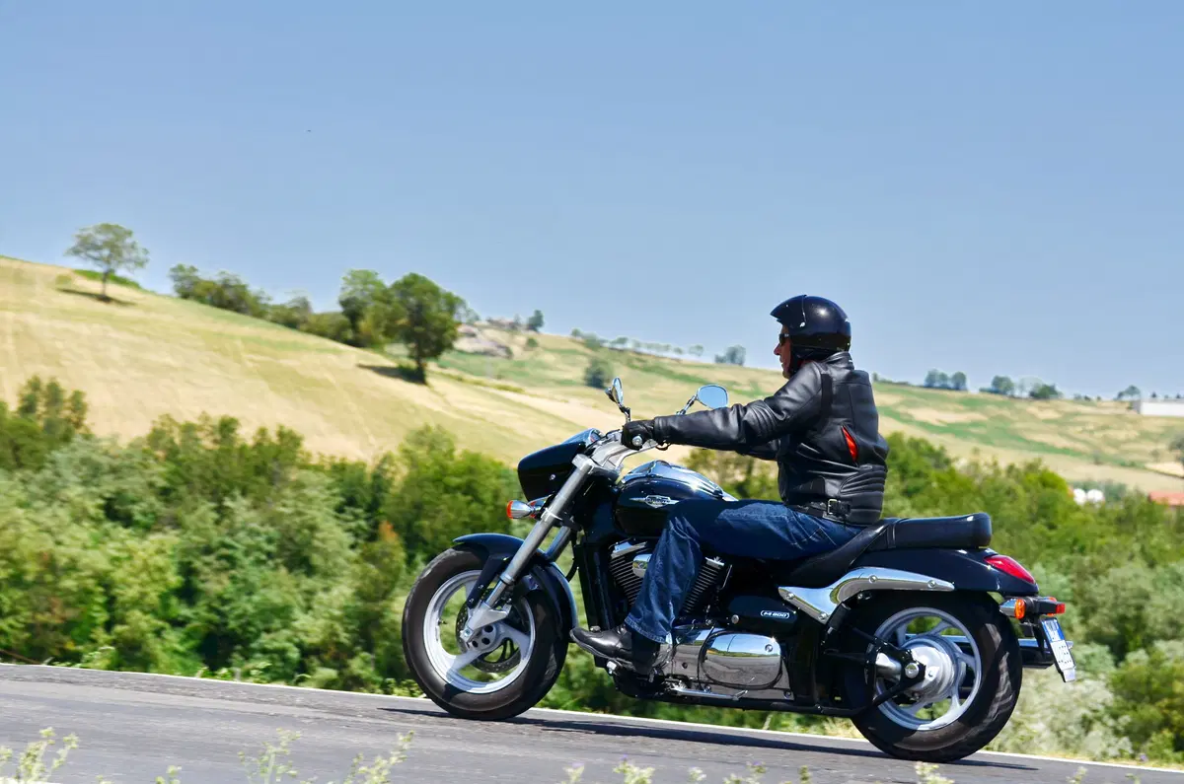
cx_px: 592
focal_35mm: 105
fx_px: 3446
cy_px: 392
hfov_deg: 19.5
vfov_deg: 13.0
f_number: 6.3
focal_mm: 70
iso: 100
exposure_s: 1/1250
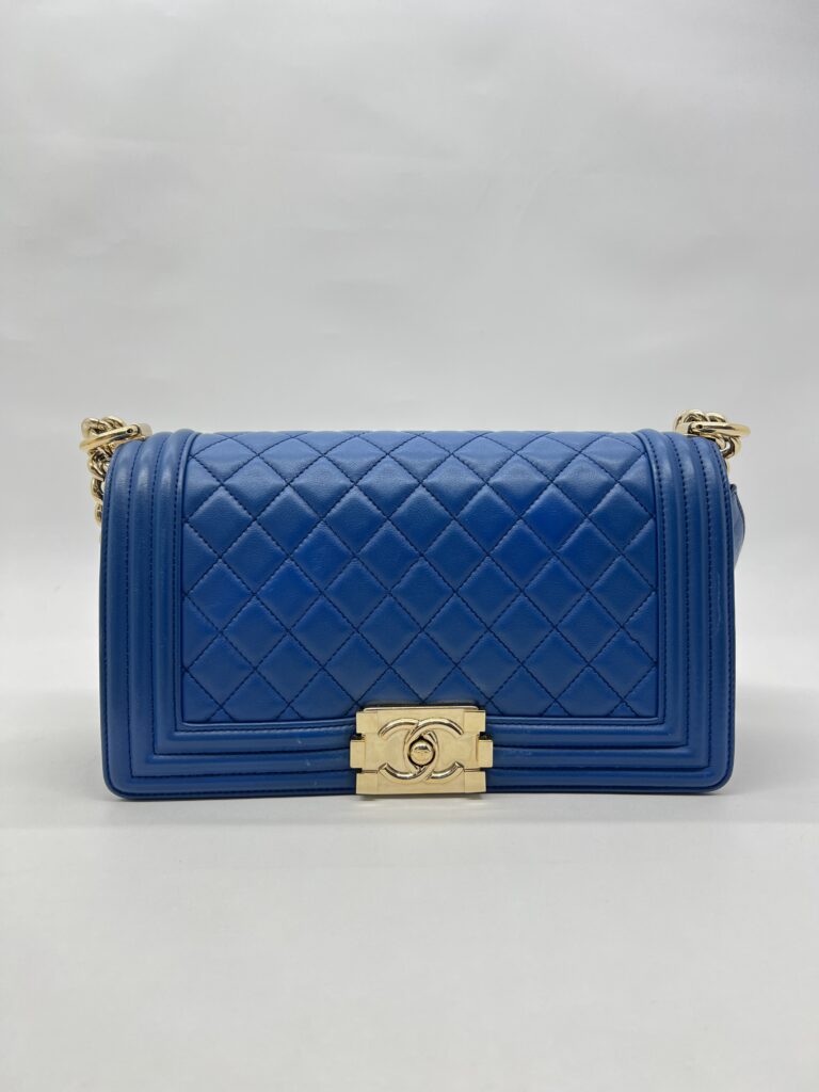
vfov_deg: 67.3
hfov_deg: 53.1
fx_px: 820
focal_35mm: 26
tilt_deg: -6.8
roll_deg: -1.1
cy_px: 546
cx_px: 410
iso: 32
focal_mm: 5.7
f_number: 1.5
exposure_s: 1/103
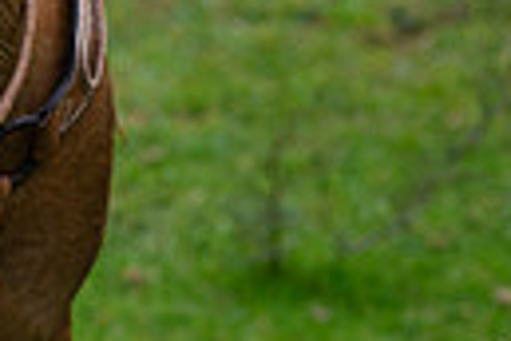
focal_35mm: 224
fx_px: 3179
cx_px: -424
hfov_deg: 8.8
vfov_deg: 6.1
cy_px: -81
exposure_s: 1/2000
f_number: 2.8
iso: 400
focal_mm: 50
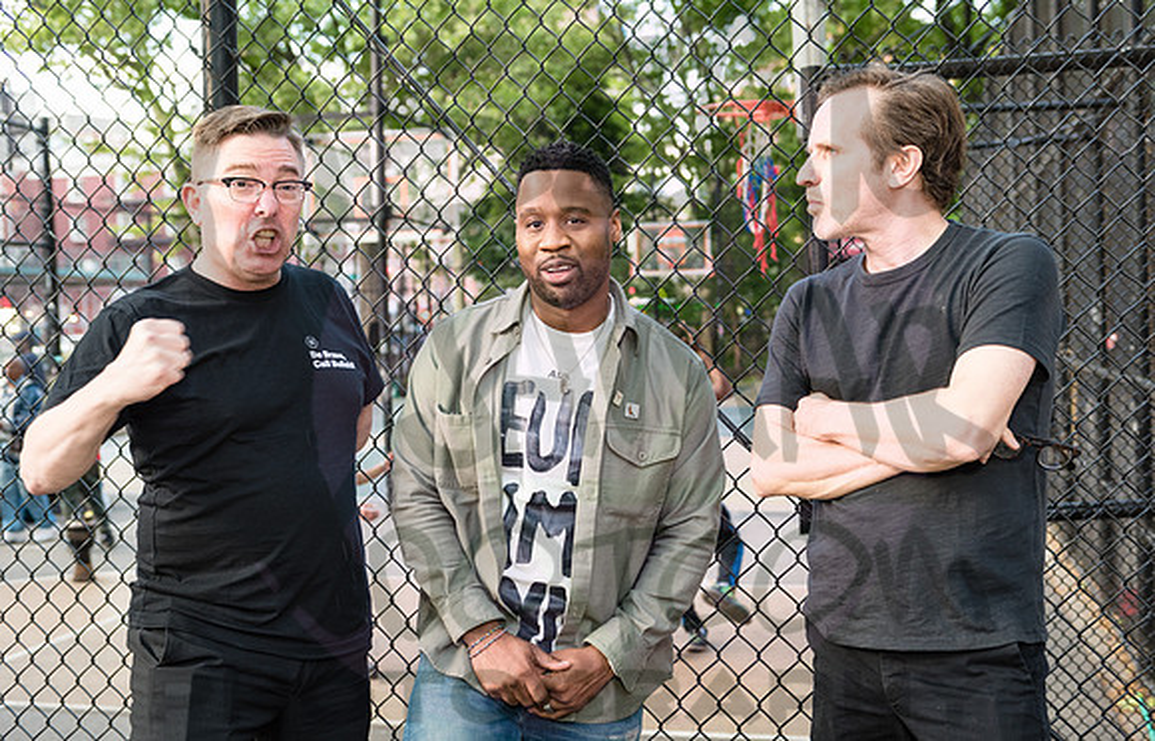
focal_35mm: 44
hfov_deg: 45.0
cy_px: 398
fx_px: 1392
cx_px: 597
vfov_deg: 29.8
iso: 800
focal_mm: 42
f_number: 3.2
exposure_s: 1/125
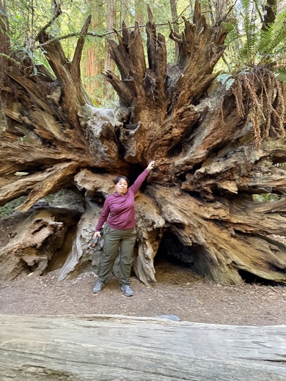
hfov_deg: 56.8
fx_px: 264
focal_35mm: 24
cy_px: 190
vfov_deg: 71.6
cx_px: 143
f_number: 1.78
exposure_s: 1/60
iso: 800
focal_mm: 6.76
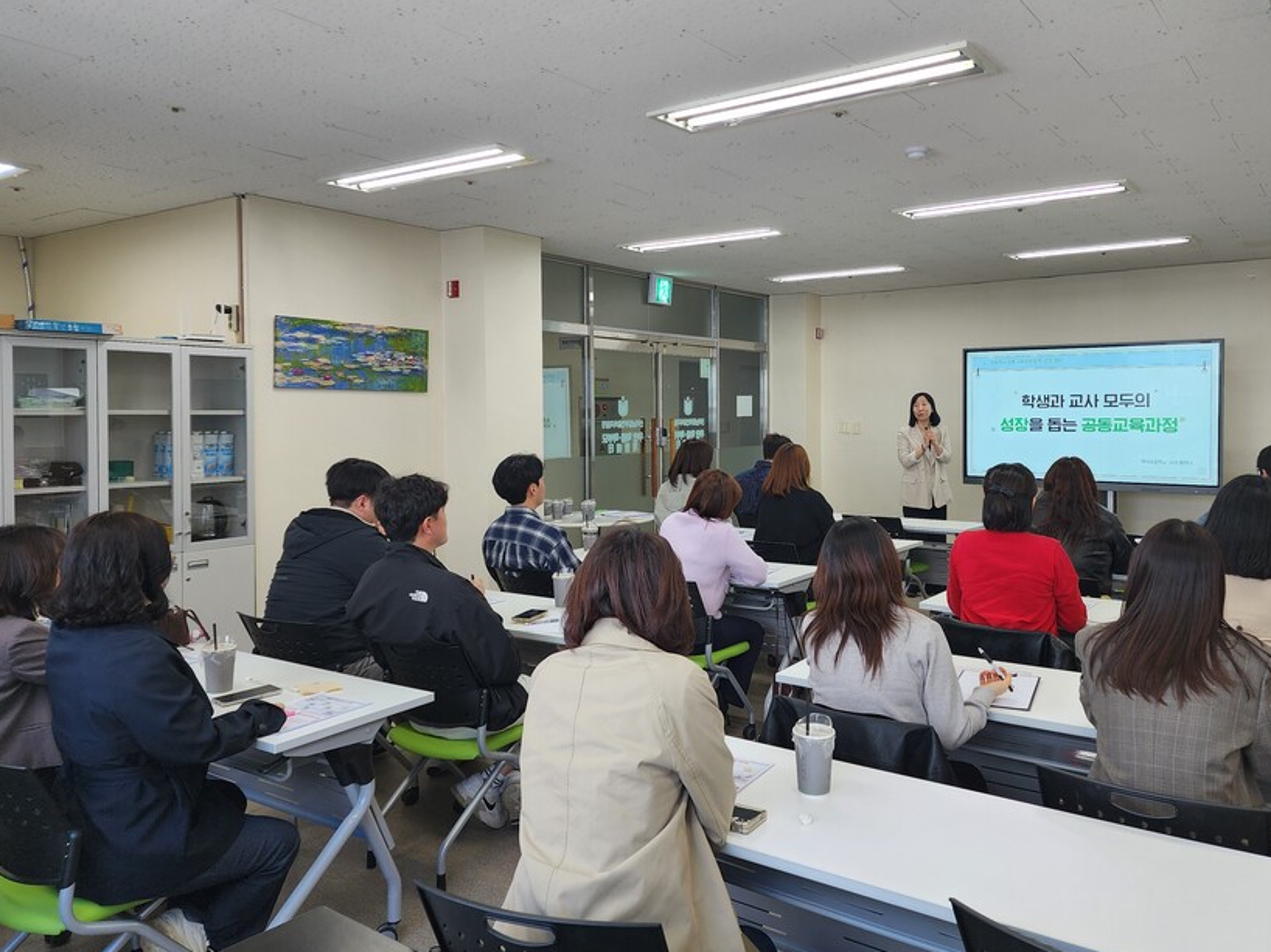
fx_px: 991
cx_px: 698
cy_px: 427
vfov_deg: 51.2
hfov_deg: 65.2
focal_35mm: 27
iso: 80
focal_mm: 6.4
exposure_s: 1/120
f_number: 1.8
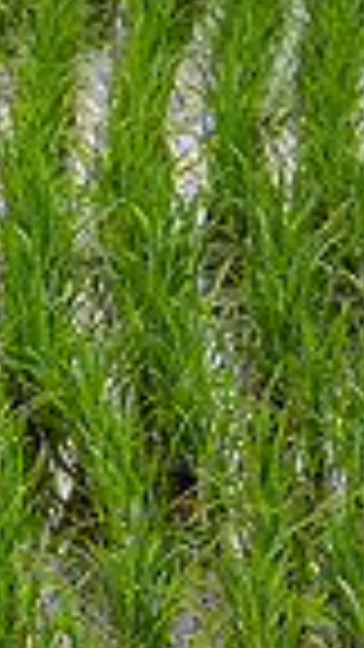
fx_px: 5885
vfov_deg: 6.3
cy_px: 720
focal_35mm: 343
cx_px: -180
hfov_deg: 3.5
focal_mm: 105
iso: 800
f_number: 7.1
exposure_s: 1/800
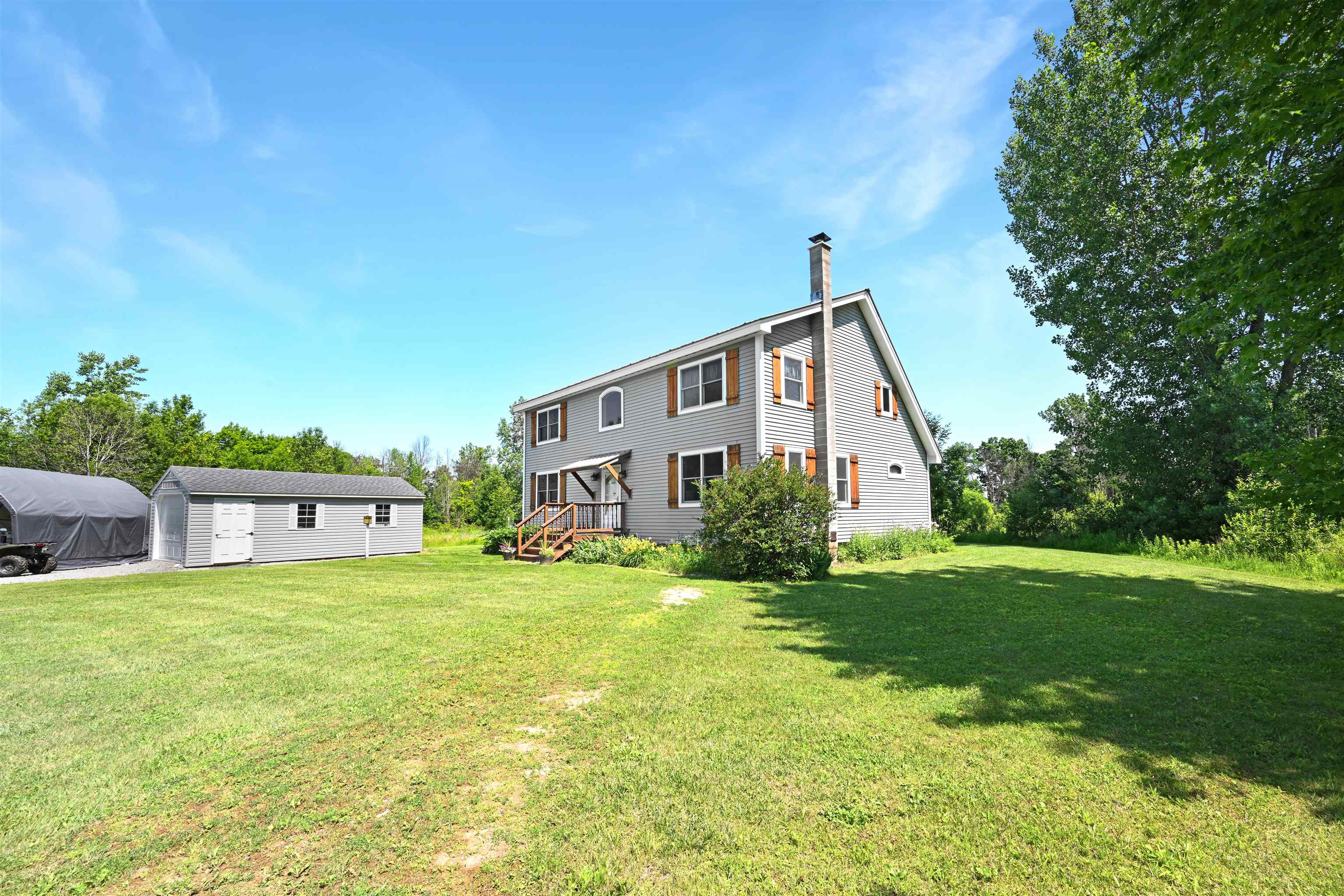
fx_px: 523
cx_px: 672
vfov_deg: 81.2
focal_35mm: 14
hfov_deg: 104.3
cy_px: 448
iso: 100
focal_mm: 14
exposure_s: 1/30
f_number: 14
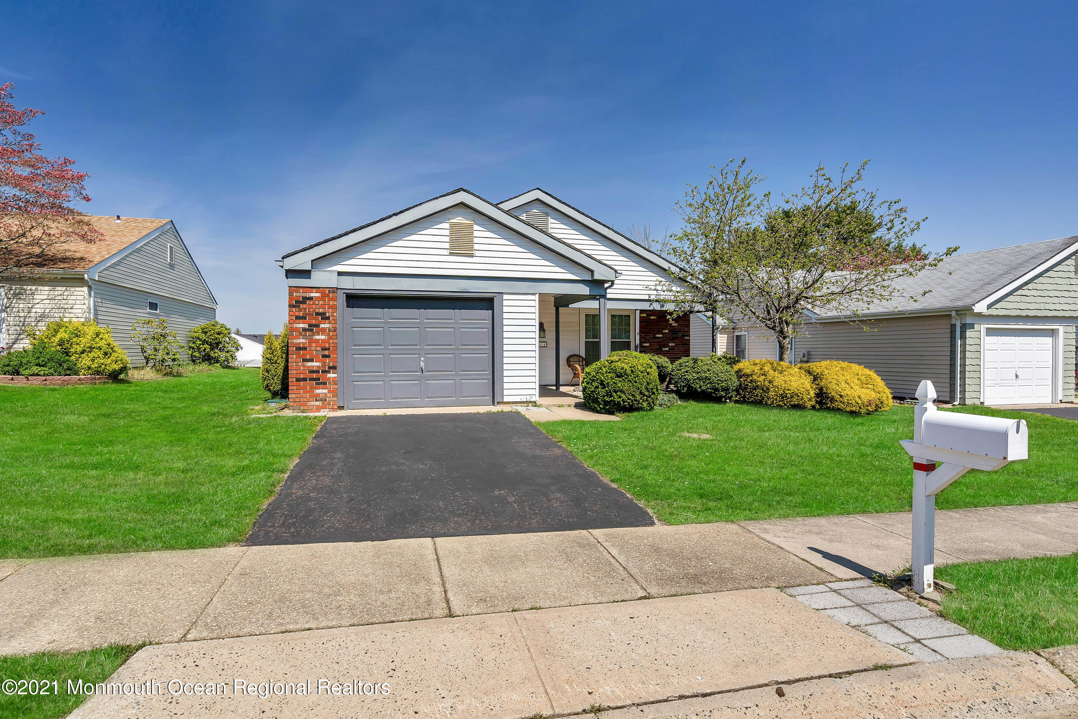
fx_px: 479
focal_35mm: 16
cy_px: 360
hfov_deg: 96.7
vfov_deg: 73.7
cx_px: 539
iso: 100
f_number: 8
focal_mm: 16
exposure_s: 1/320
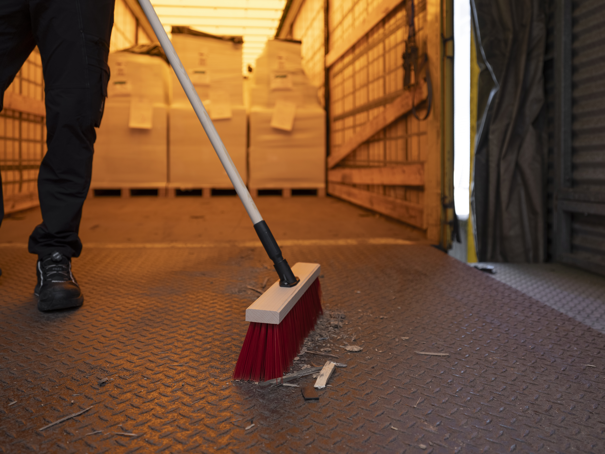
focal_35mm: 31
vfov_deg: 45.4
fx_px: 542
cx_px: 302
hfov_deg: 58.4
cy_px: 227
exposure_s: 1/125
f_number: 4
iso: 500
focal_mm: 39.6
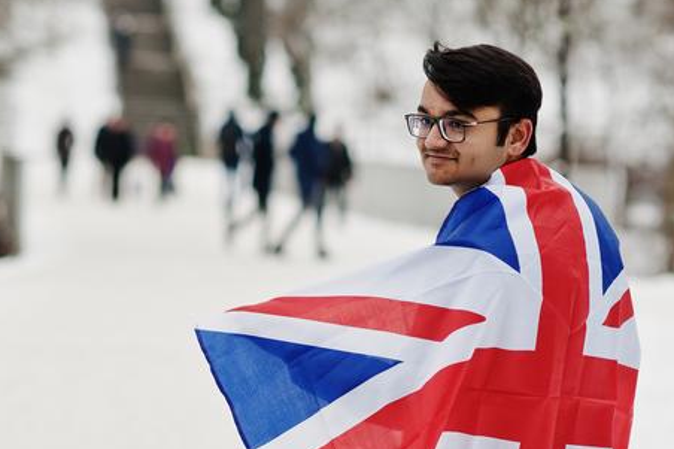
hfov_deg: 13.5
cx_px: 336
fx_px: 2845
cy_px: 368
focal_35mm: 152
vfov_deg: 9.0
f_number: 2.5
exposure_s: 1/2000
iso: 200
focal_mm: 85
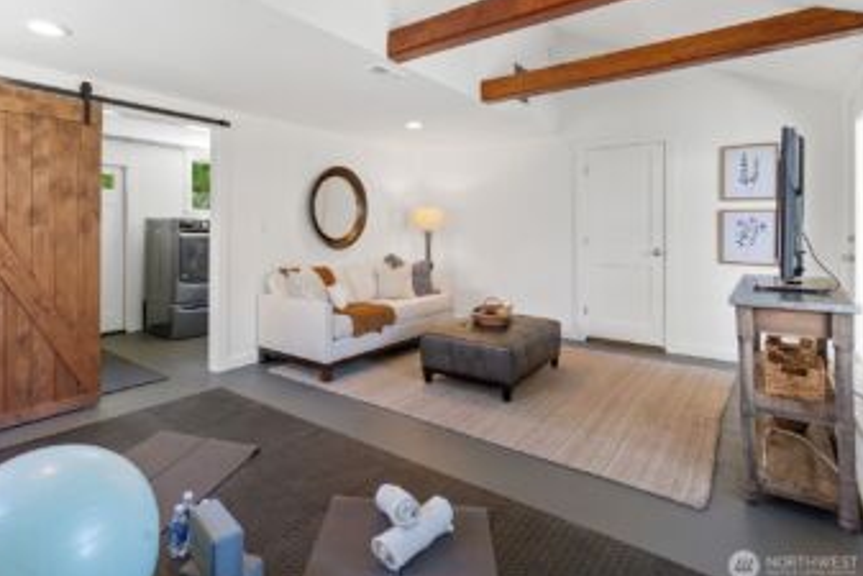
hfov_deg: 86.2
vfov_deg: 64.3
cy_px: 247
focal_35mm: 19
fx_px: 456
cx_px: 364
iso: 125
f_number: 8
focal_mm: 16
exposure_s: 1/6
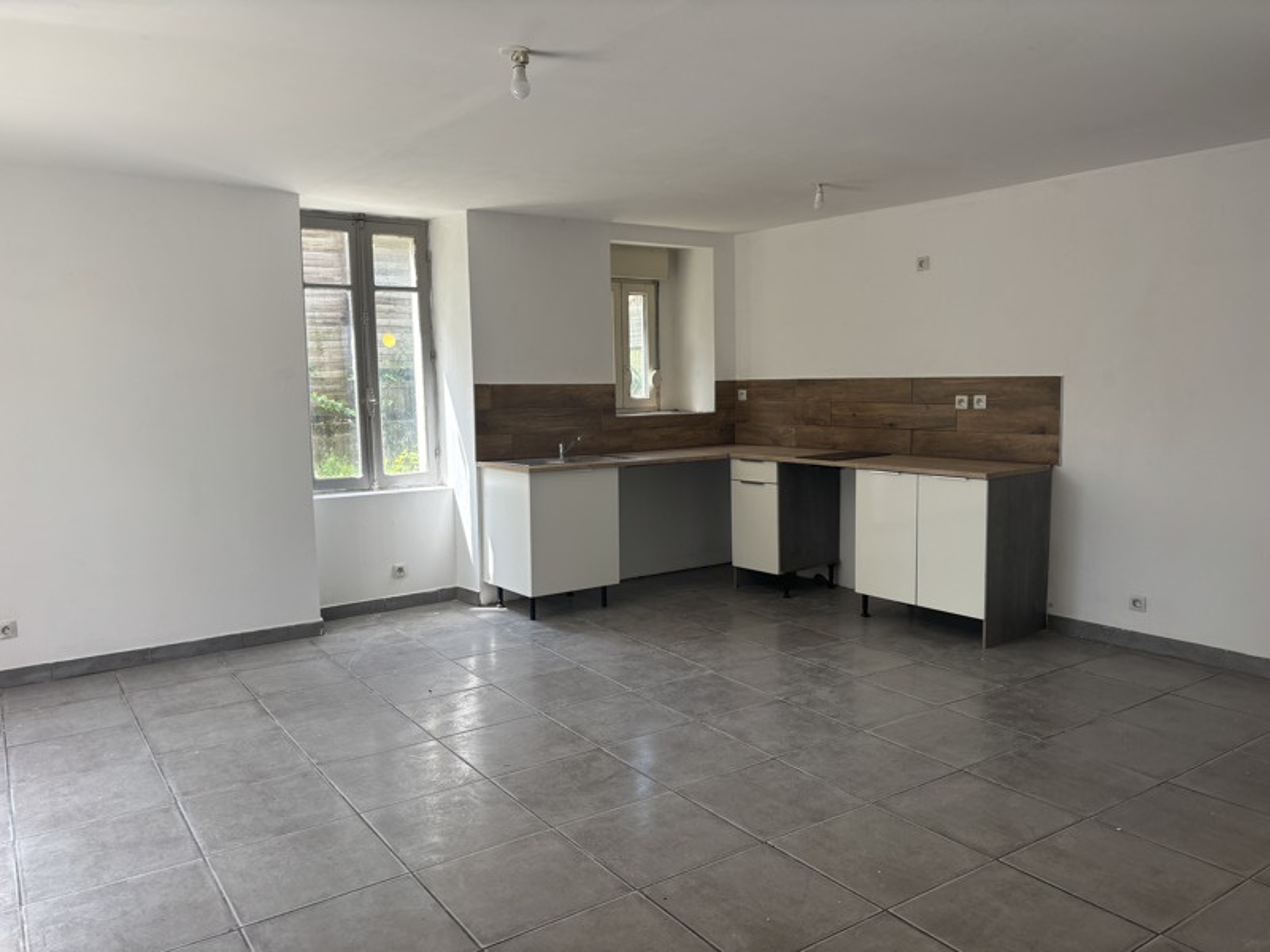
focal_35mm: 26
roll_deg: +1.1
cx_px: 635
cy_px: 476
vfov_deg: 53.1
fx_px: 954
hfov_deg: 67.3
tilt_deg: -6.0
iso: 40
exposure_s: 1/216
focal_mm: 5.96
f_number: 1.6
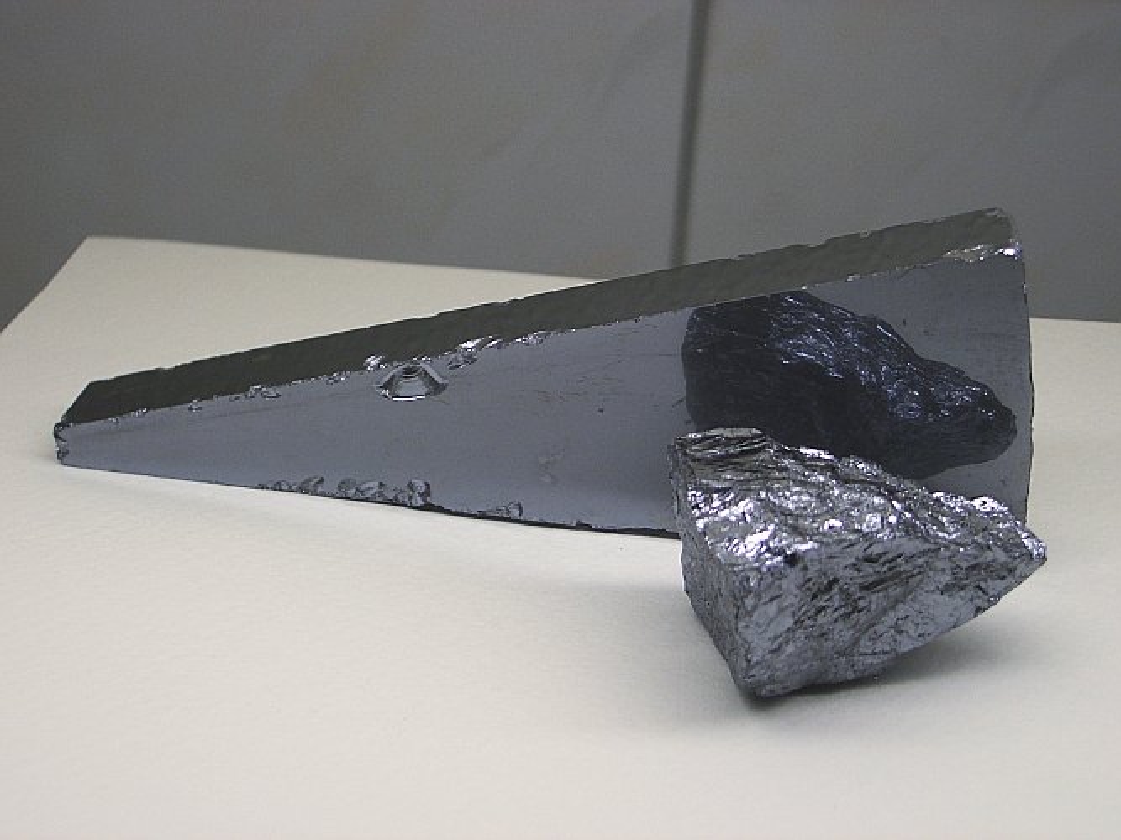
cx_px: 560
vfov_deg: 23.6
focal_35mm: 62
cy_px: 420
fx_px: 2007
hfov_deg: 31.2
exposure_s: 1/160
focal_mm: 10.2
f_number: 3.5
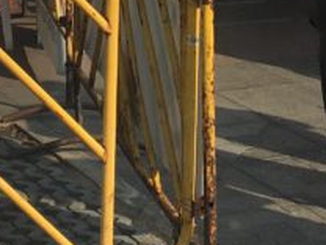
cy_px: -148
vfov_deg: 10.0
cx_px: 119
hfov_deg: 13.8
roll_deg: -1.5
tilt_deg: -2.2
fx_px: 1347
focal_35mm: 143
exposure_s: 1/1637
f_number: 2.2
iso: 25
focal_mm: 4.15
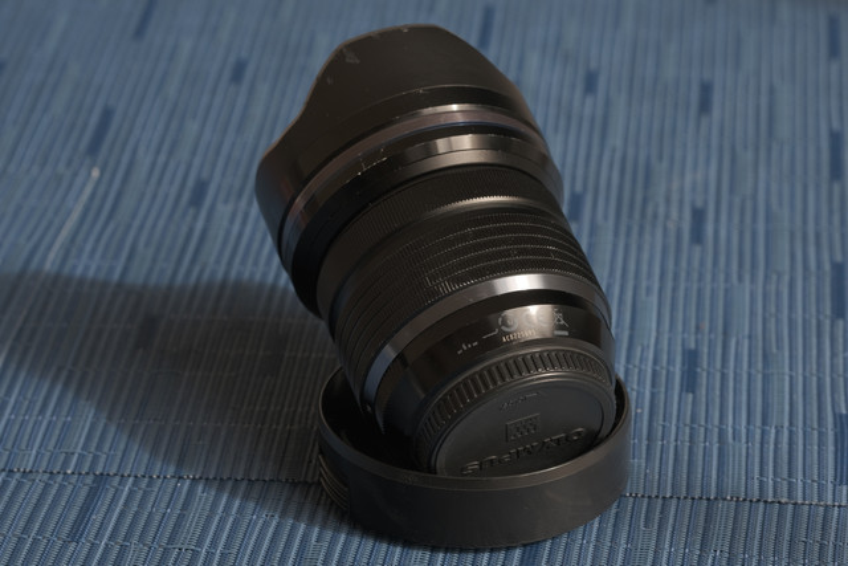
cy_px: 283
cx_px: 424
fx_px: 3181
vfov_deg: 10.2
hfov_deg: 15.2
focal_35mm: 135
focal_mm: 90
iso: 160
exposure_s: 1/26
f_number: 8
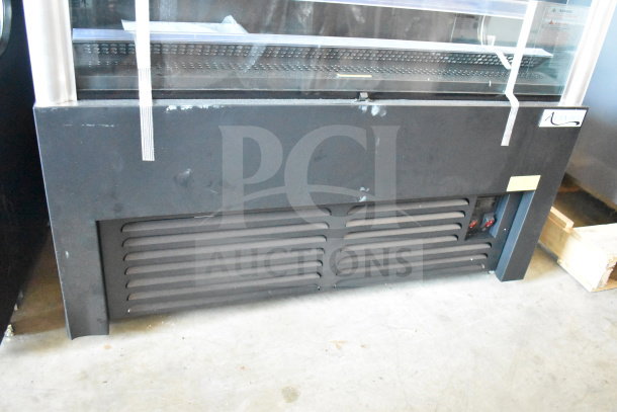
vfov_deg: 43.6
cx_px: 308
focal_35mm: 30
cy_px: 206
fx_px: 514
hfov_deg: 61.9
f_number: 3.5
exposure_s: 1/30
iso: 16000
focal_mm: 20
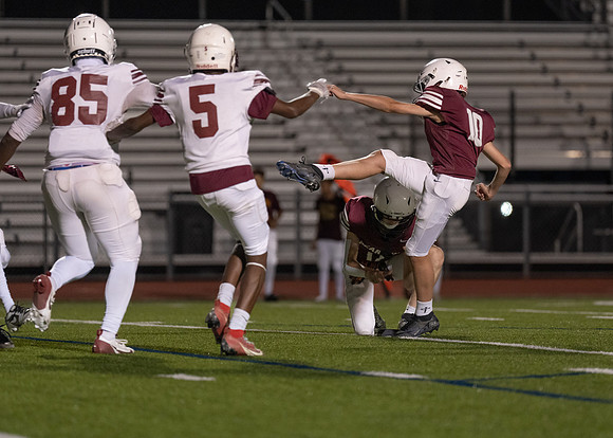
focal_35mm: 271
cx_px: 347
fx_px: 4715
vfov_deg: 5.3
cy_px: 200
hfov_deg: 7.4
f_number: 2.8
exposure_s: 1/1000
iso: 2500
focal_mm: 200
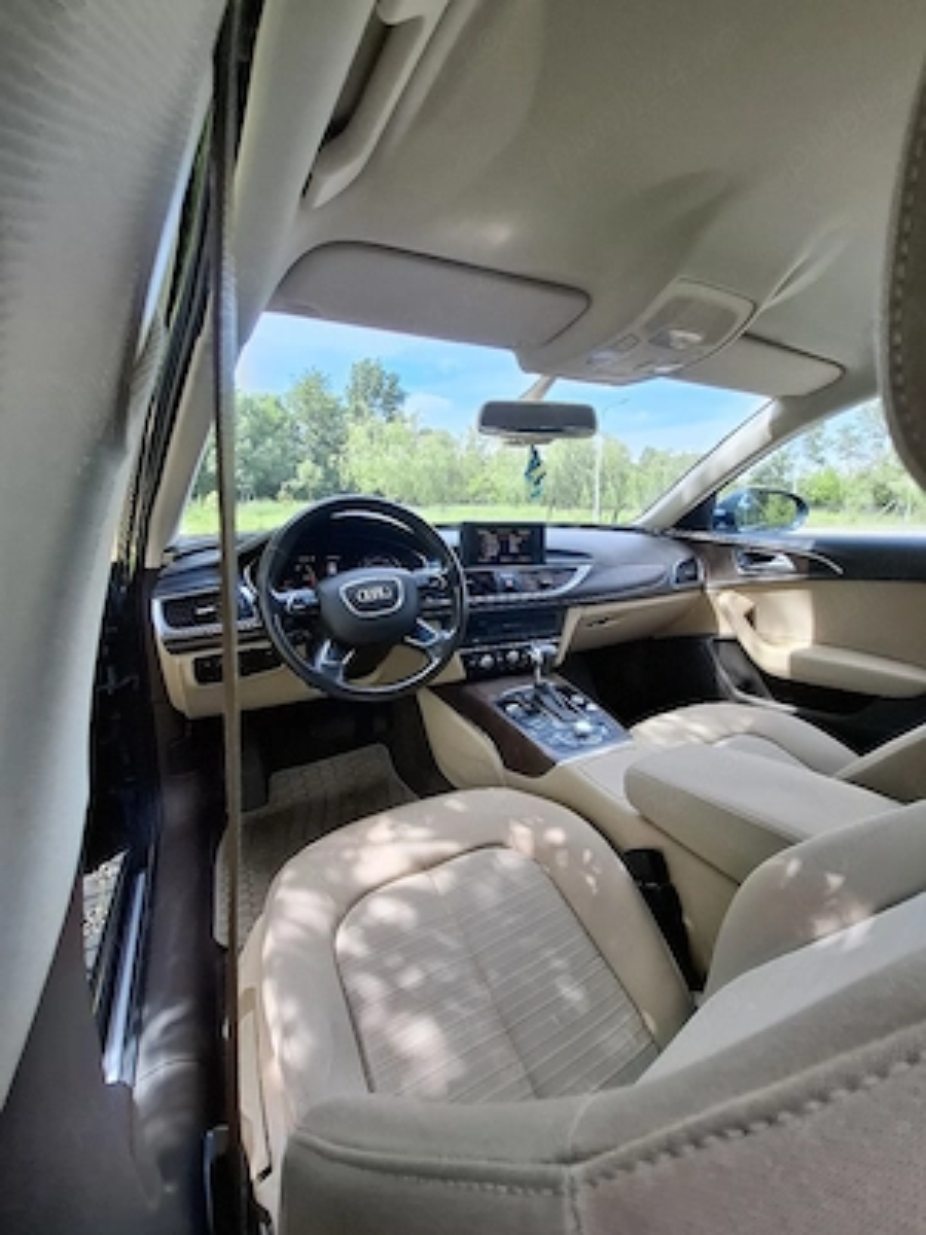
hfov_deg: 89.9
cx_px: 463
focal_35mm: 13
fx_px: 464
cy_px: 618
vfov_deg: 106.2
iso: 40
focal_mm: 1.74
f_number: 2.2
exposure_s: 1/156
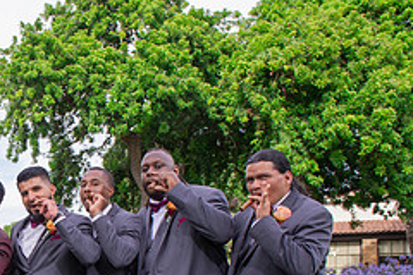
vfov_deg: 22.3
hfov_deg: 30.7
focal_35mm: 58
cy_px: 290
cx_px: -45
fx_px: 665
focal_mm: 24
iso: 400
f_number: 7.1
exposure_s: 1/250
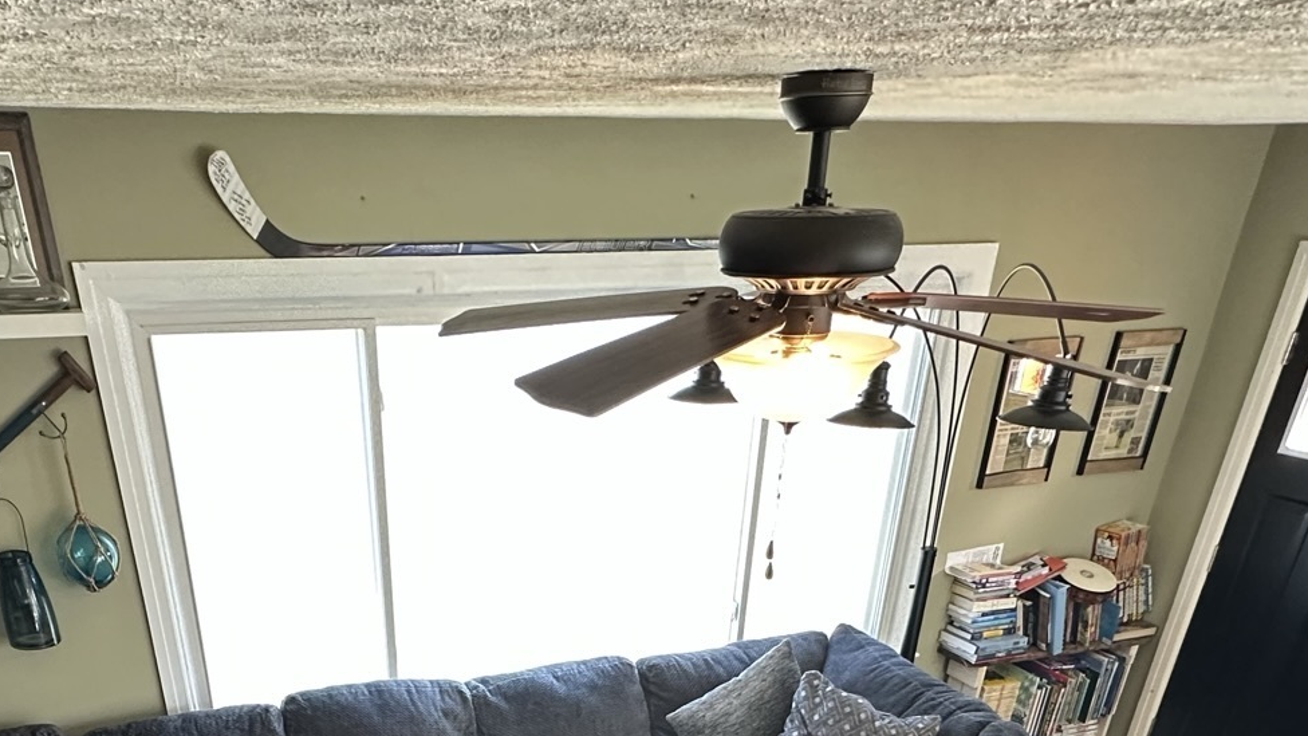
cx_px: 529
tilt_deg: -37.4
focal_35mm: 32
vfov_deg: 28.3
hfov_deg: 60.6
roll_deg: -0.7
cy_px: 1015
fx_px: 1110
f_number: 2.2
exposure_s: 1/60
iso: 320
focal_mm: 2.22
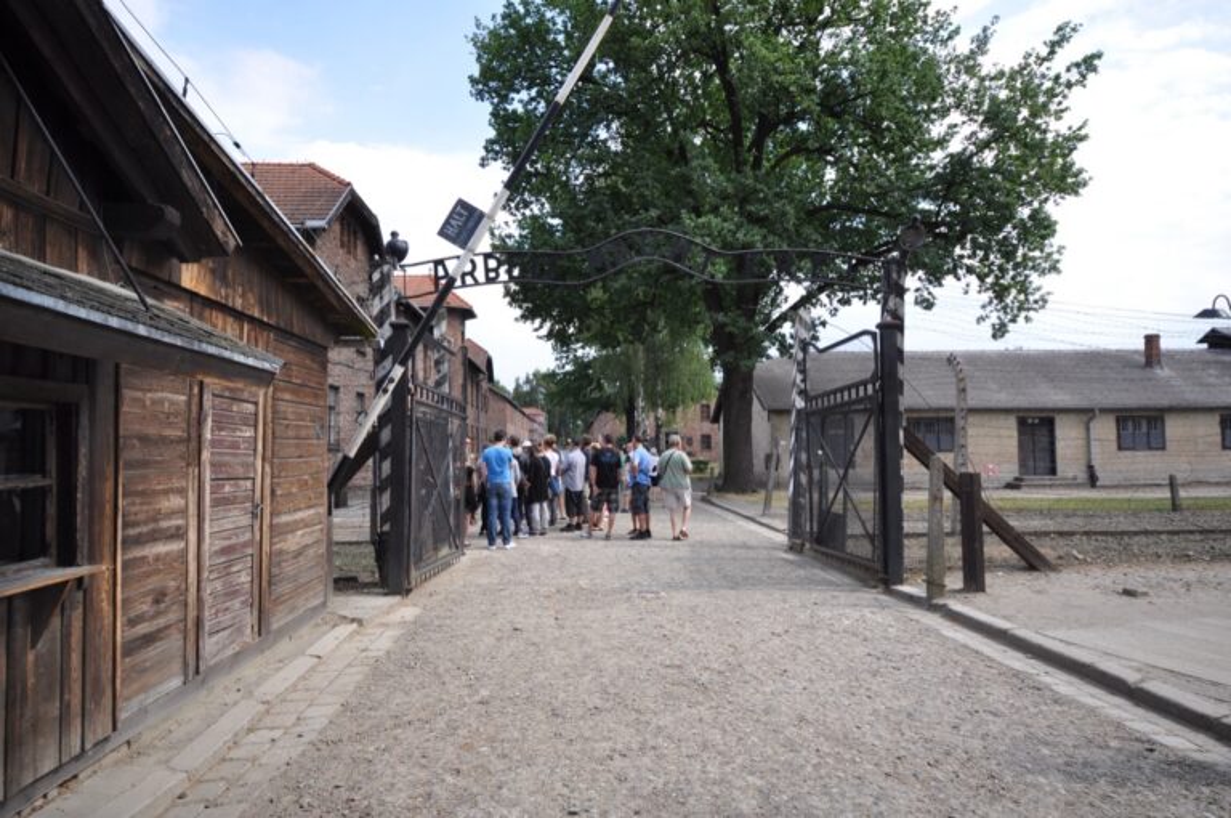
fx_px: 768
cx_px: 616
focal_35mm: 22
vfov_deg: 56.0
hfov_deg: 77.4
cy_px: 409
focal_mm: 15
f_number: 8
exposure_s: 1/250
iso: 200
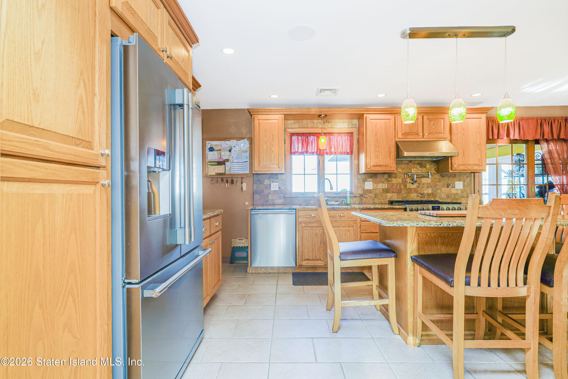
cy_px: 190
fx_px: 284
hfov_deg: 90.0
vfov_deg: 67.4
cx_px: 284
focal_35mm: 18
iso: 50
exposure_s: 1/20
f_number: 4
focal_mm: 18
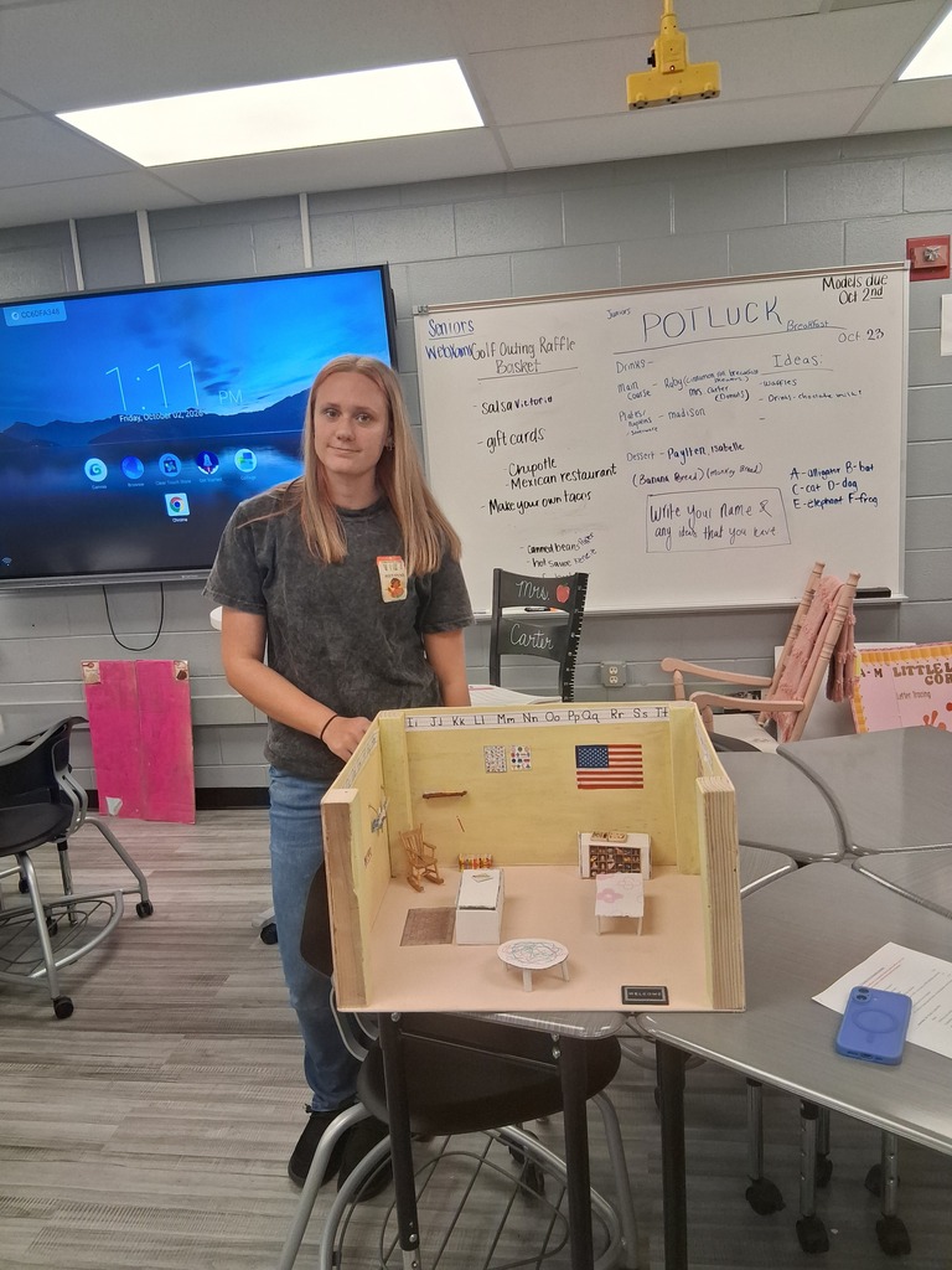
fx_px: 953
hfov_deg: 53.1
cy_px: 635
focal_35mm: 26
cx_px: 476
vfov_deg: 67.3
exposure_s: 1/120
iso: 200
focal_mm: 3.98
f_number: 1.8
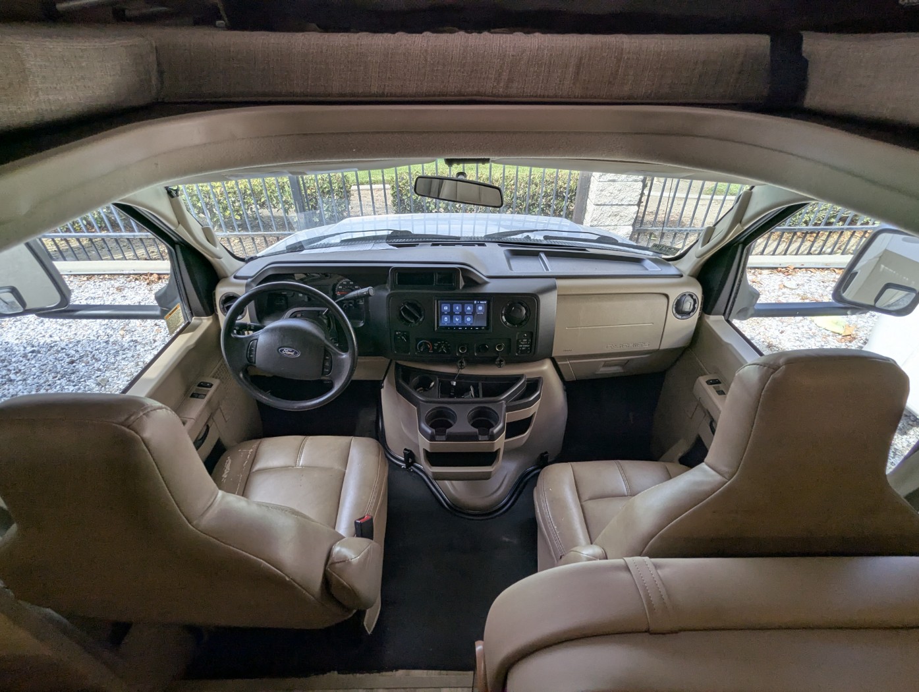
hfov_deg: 94.4
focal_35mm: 16
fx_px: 425
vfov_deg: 78.2
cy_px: 346
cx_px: 460
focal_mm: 2.35
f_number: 2.2
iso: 49
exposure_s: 1/176
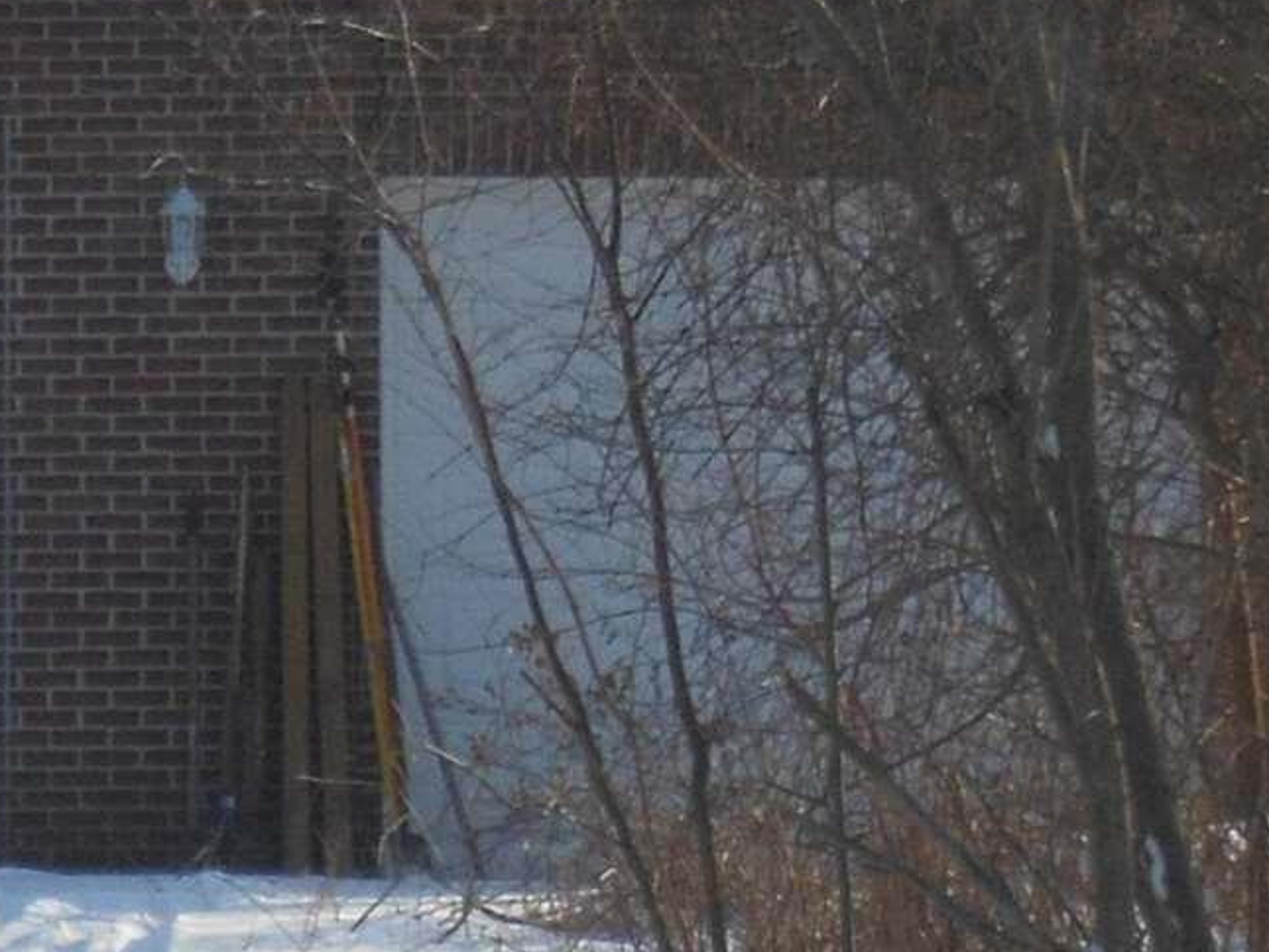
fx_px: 13273
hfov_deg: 5.4
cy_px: 732
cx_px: -718
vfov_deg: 4.1
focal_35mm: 362
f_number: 4.4
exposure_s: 1/640
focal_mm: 13.6
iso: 125
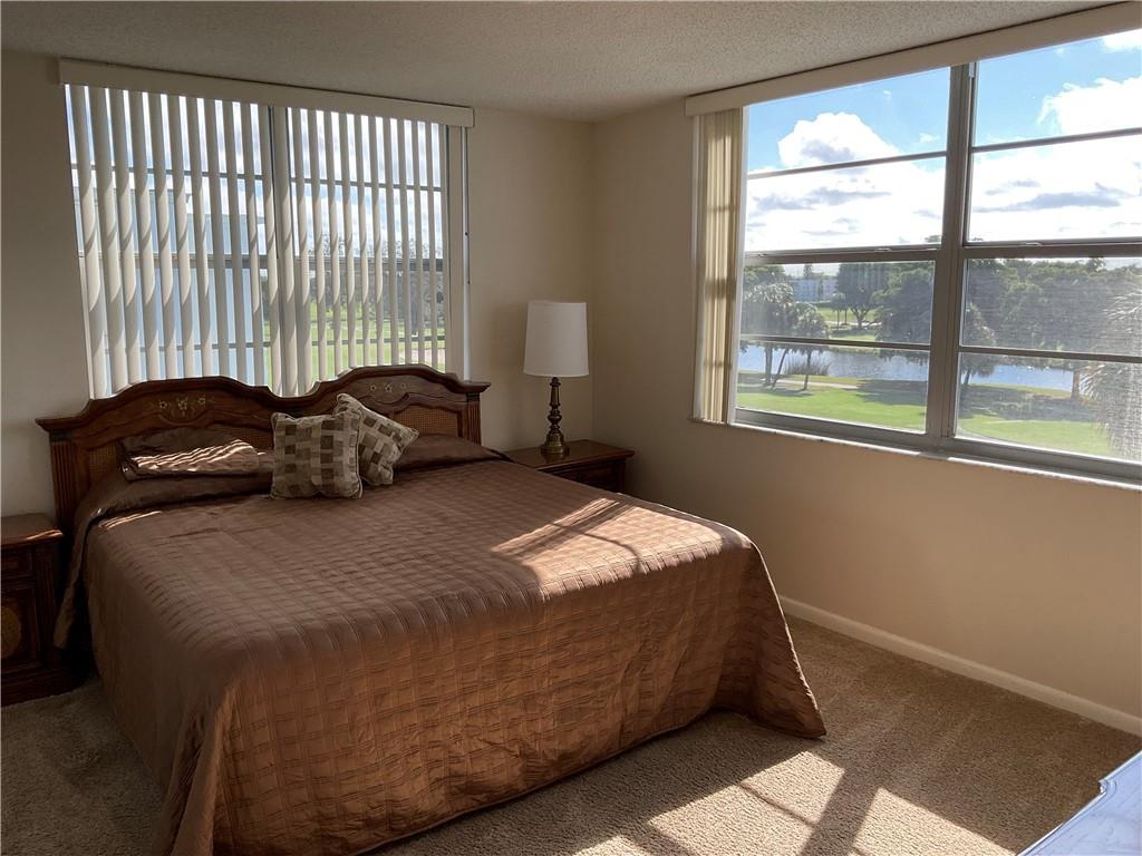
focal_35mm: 29
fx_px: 957
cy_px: 428
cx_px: 571
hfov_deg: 61.7
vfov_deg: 48.2
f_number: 1.8
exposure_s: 1/312
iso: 16
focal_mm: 3
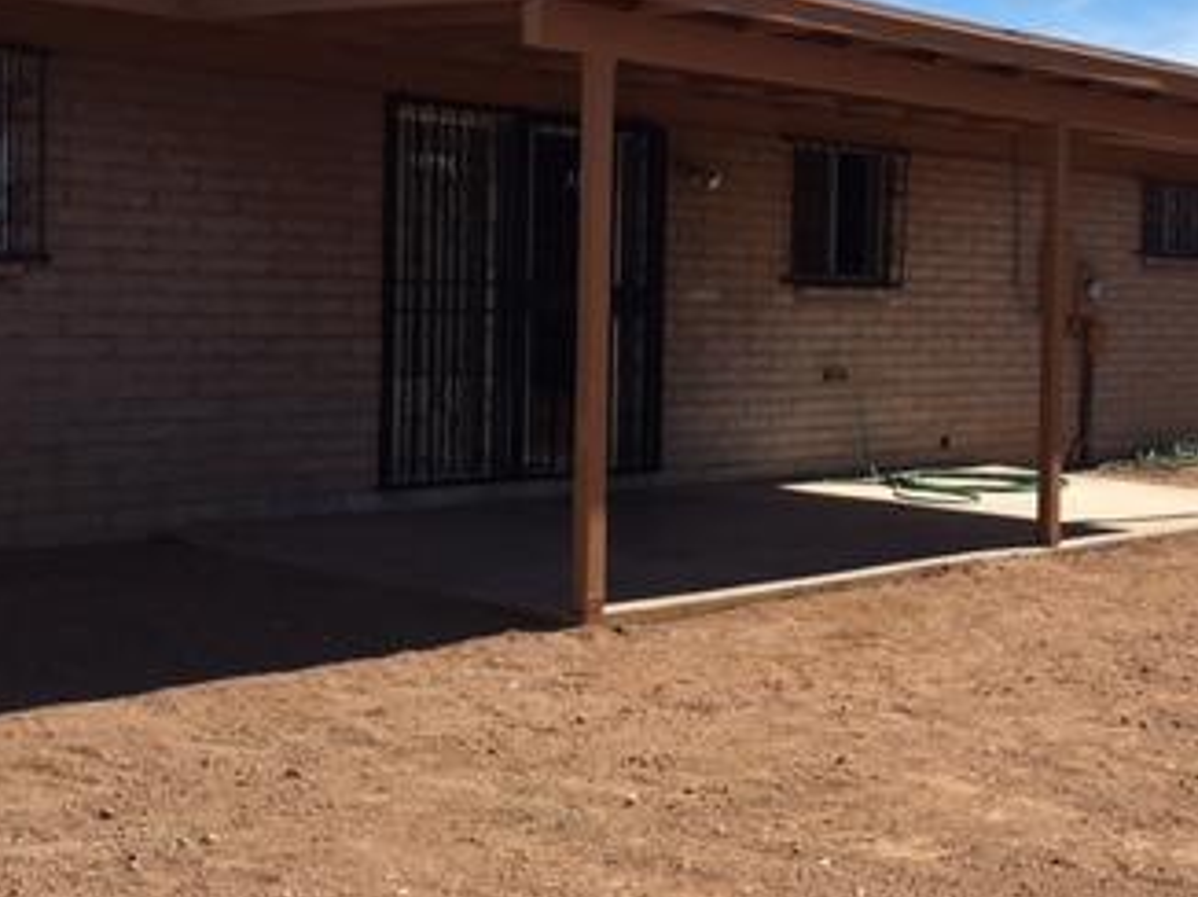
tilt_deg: -1.0
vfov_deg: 25.6
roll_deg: -1.6
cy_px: 338
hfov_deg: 32.1
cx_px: 1088
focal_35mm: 57
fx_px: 1971
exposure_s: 1/1972
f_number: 2.2
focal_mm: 4.15
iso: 25
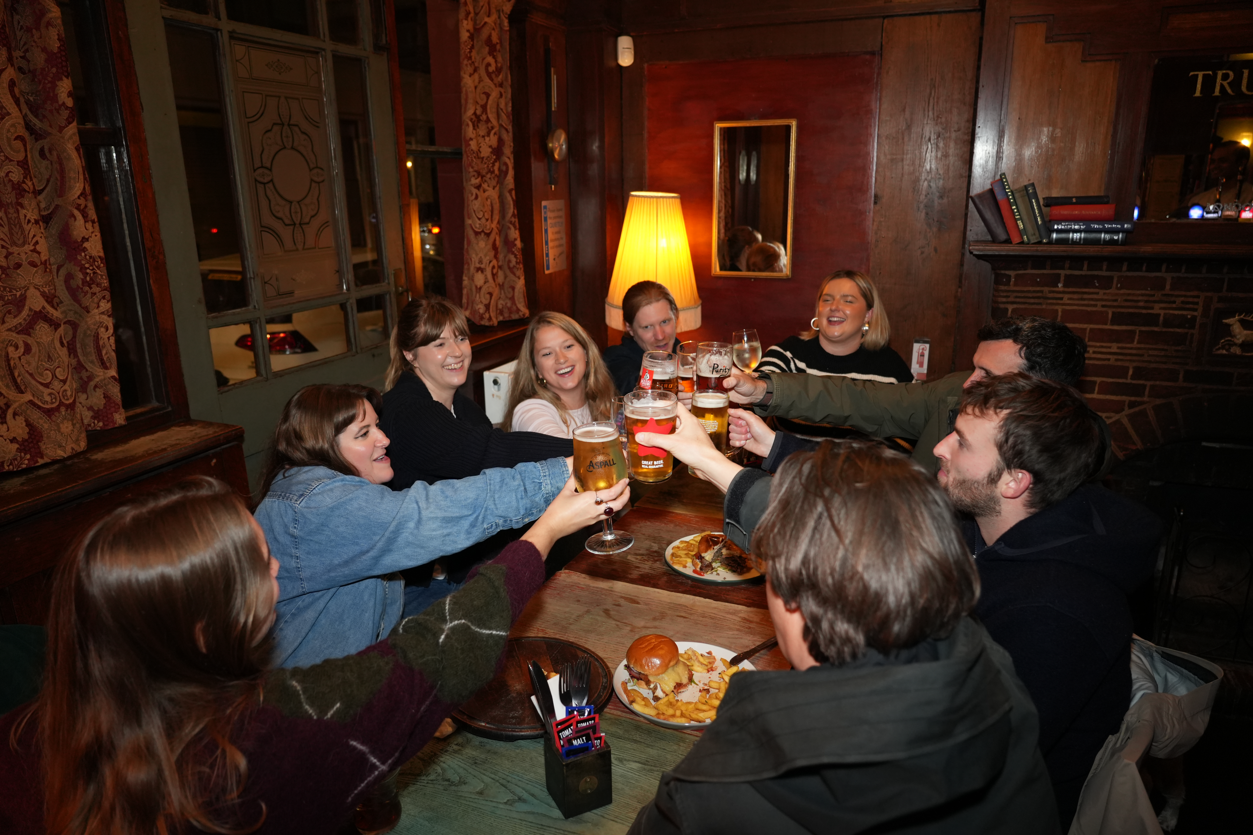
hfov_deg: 73.7
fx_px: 835
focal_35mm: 24
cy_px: 418
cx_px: 626
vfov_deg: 53.1
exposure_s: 1/60
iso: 2000
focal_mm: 24
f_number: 4
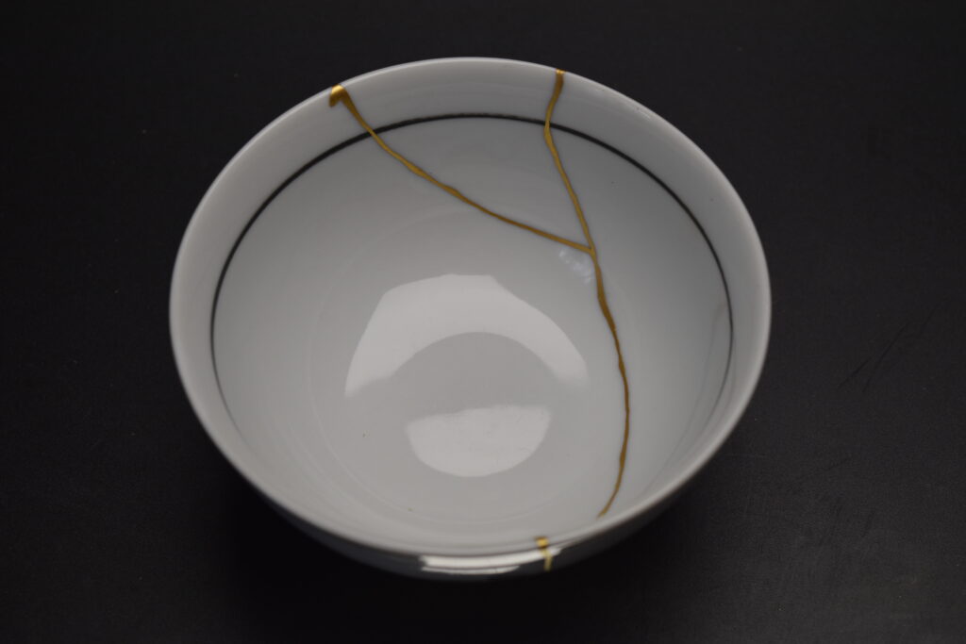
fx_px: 1691
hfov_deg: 31.9
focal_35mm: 63
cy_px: 322
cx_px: 483
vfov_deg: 21.6
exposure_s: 1/160
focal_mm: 42
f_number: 6.3
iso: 400
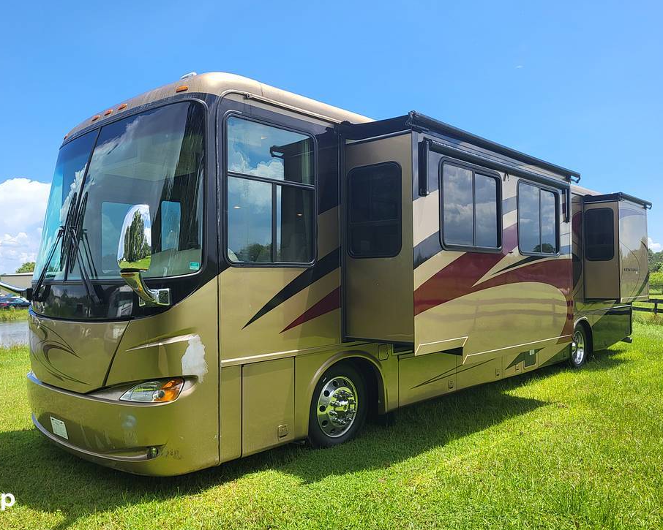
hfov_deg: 62.2
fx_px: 549
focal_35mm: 28
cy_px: 273
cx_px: 323
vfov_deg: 51.5
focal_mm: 5.4
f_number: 1.8
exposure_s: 1/1505
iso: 40
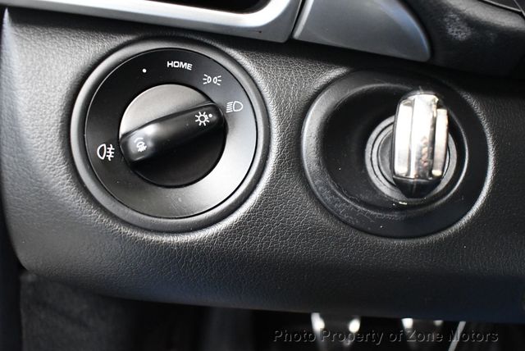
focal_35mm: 36
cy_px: 176
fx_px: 525
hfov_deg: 53.1
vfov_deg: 36.9
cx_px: 262
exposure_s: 1/60
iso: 5600
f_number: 3.5
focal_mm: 18
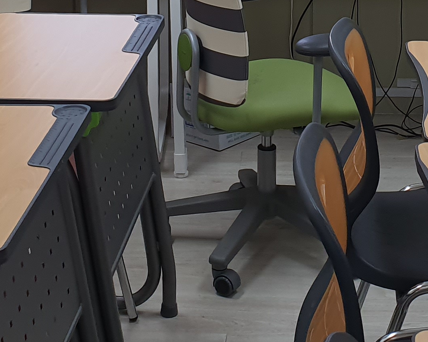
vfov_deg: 15.4
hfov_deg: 20.0
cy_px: -79
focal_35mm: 96
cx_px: 233
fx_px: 1216
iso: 80
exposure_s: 1/120
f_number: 2.4
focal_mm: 4.3
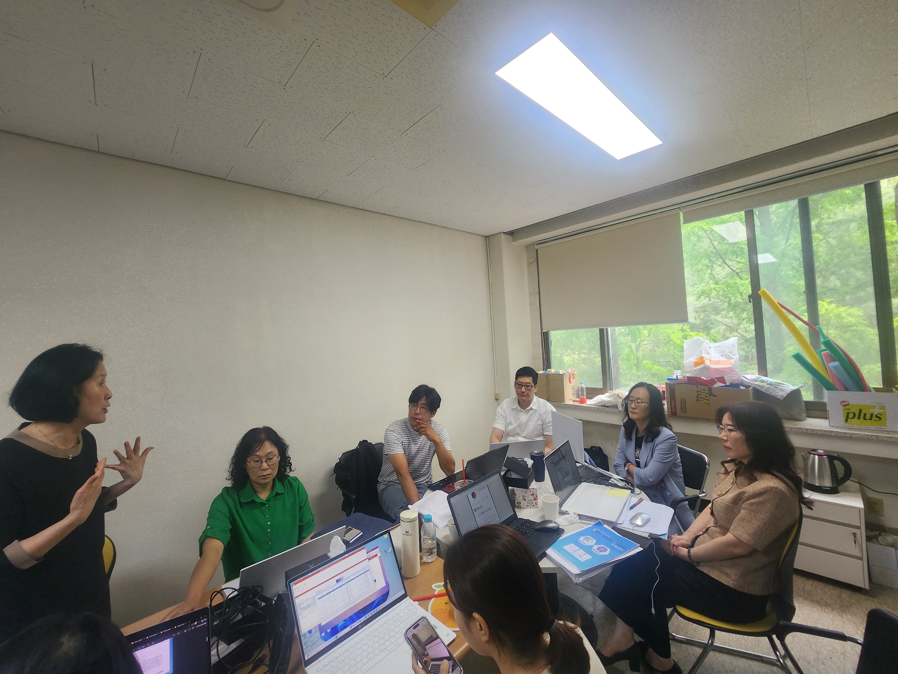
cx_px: 449
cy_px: 337
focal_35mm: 13
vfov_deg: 89.9
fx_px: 337
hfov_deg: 106.2
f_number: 2.2
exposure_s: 1/60
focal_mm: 1.7
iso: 125
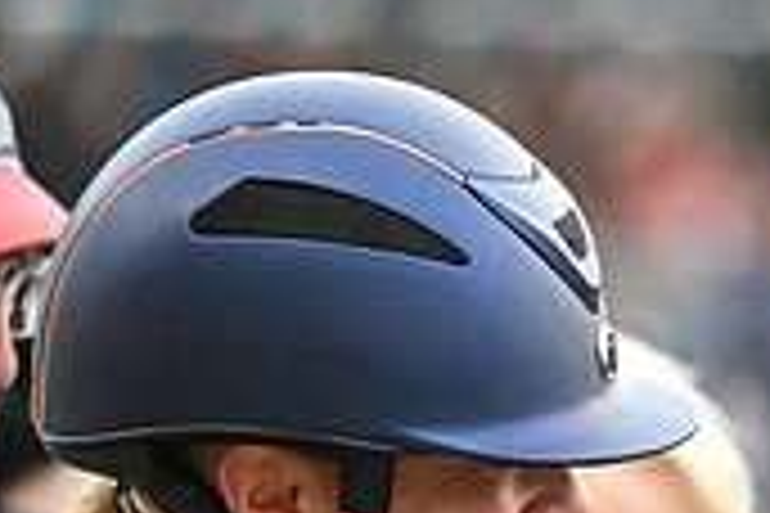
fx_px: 15998
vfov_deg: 1.8
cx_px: 1279
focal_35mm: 748
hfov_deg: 2.7
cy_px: 421
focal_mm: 220
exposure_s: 1/1250
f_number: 4.5
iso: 3600
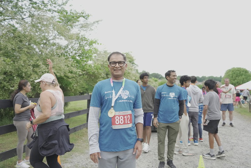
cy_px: 84
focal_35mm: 37
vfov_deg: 36.0
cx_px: 126
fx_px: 258
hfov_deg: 51.9
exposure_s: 1/1250
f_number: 3.2
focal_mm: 37
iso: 2500
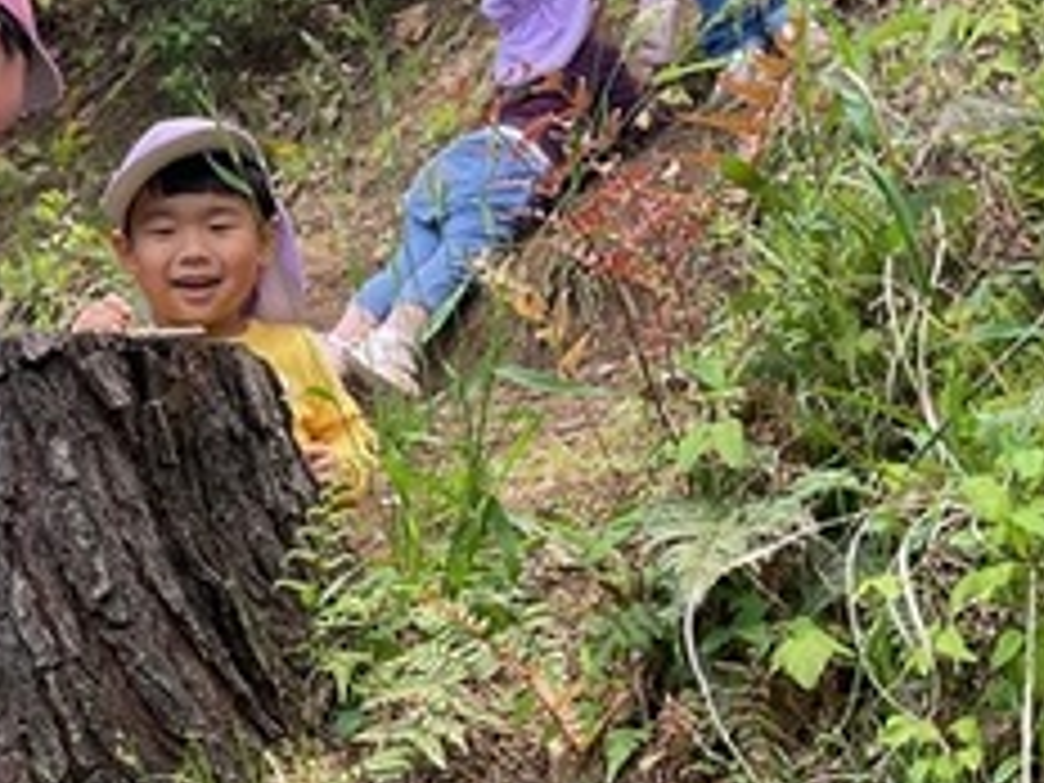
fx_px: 2262
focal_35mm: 75
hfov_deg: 25.5
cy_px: 428
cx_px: 194
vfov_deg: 19.6
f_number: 1.8
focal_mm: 3
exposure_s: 1/188
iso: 16
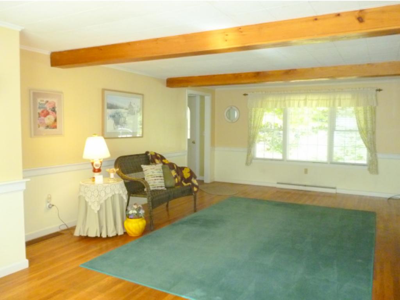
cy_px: 150
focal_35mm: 28
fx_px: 324
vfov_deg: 49.8
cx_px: 200
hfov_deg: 63.4
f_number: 3.1
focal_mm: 5
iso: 500
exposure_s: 1/60
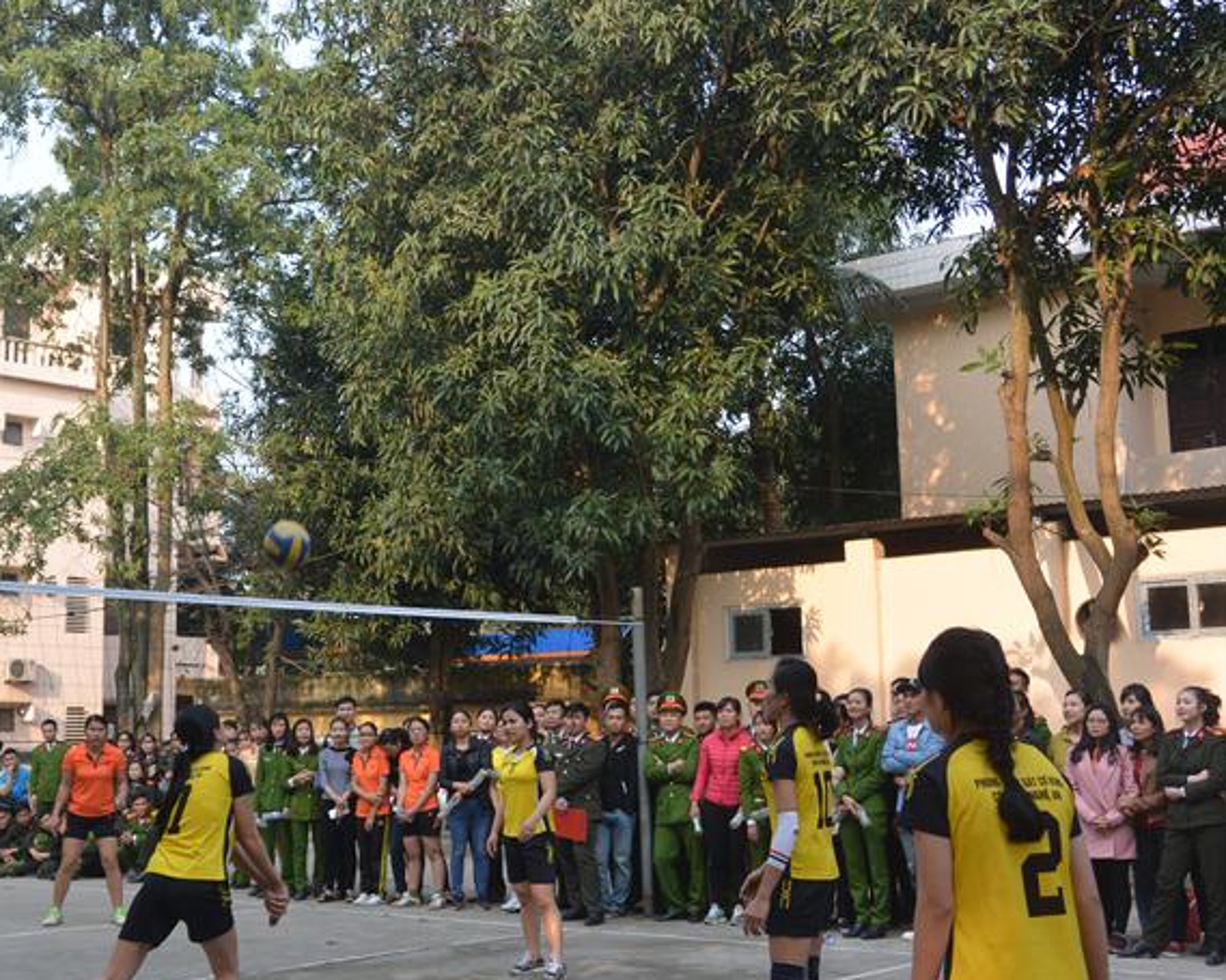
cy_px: 489
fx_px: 1633
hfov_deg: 40.9
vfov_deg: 33.4
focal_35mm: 45
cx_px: 476
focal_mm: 14.5
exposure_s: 1/320
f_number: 4
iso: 160
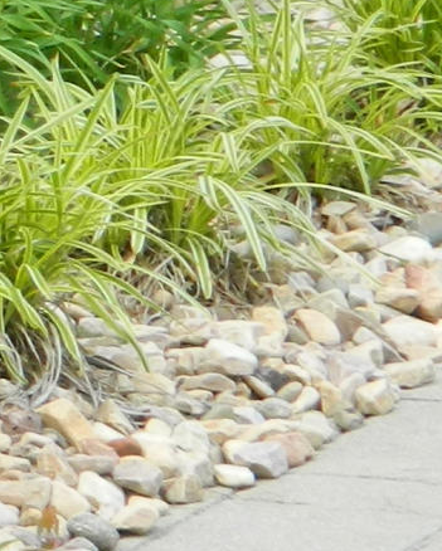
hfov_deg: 4.5
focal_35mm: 314
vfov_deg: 6.1
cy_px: -284
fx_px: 5129
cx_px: -1326
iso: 80
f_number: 3.6
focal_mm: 8.4
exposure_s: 1/160
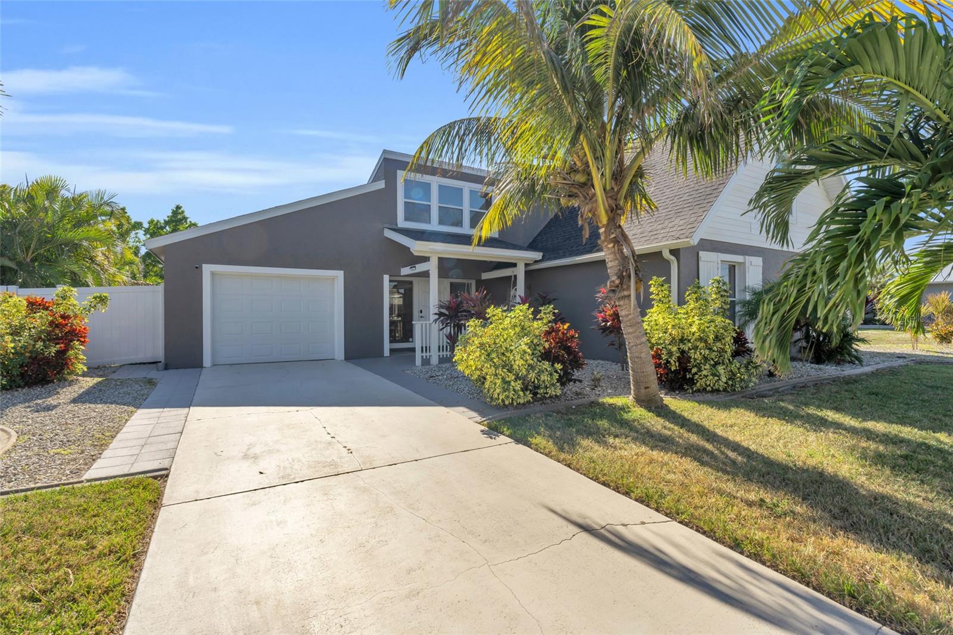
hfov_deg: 96.7
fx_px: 423
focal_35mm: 16
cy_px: 318
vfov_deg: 73.7
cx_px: 476
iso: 200
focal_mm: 16
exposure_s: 1/500
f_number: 9
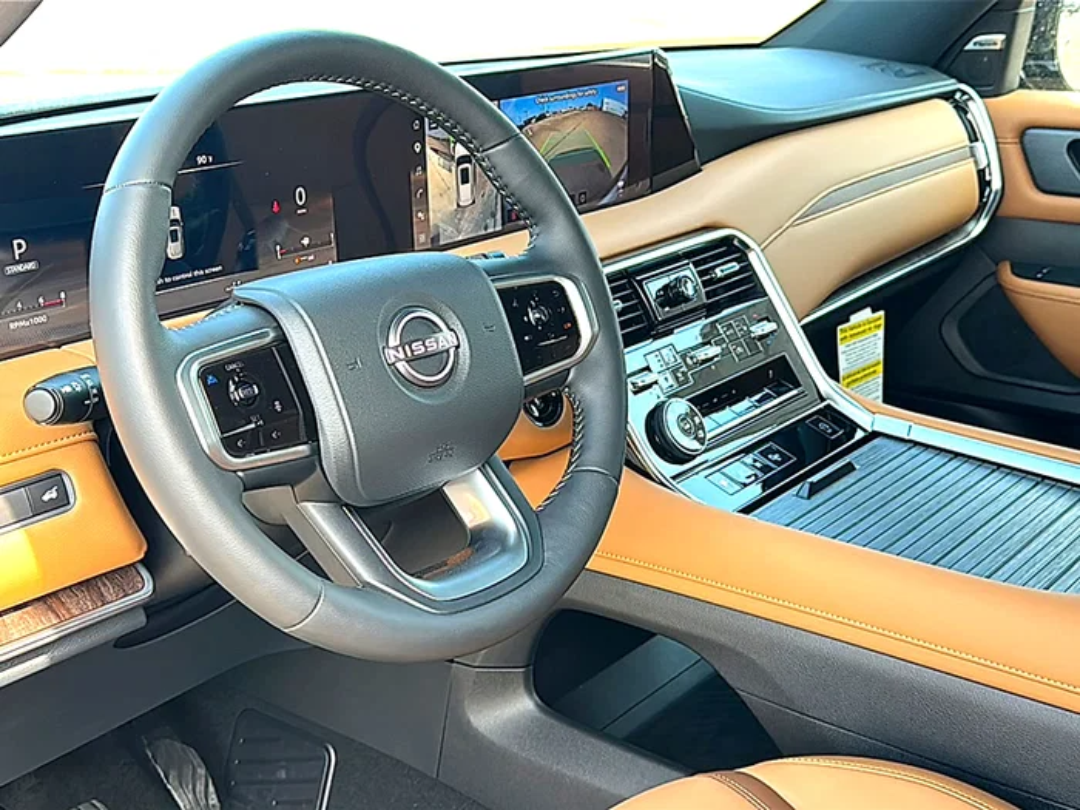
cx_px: 540
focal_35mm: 38
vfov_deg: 37.7
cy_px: 405
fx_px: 1186
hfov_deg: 49.0
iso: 80
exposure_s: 1/234
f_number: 1.78
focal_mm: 6.86
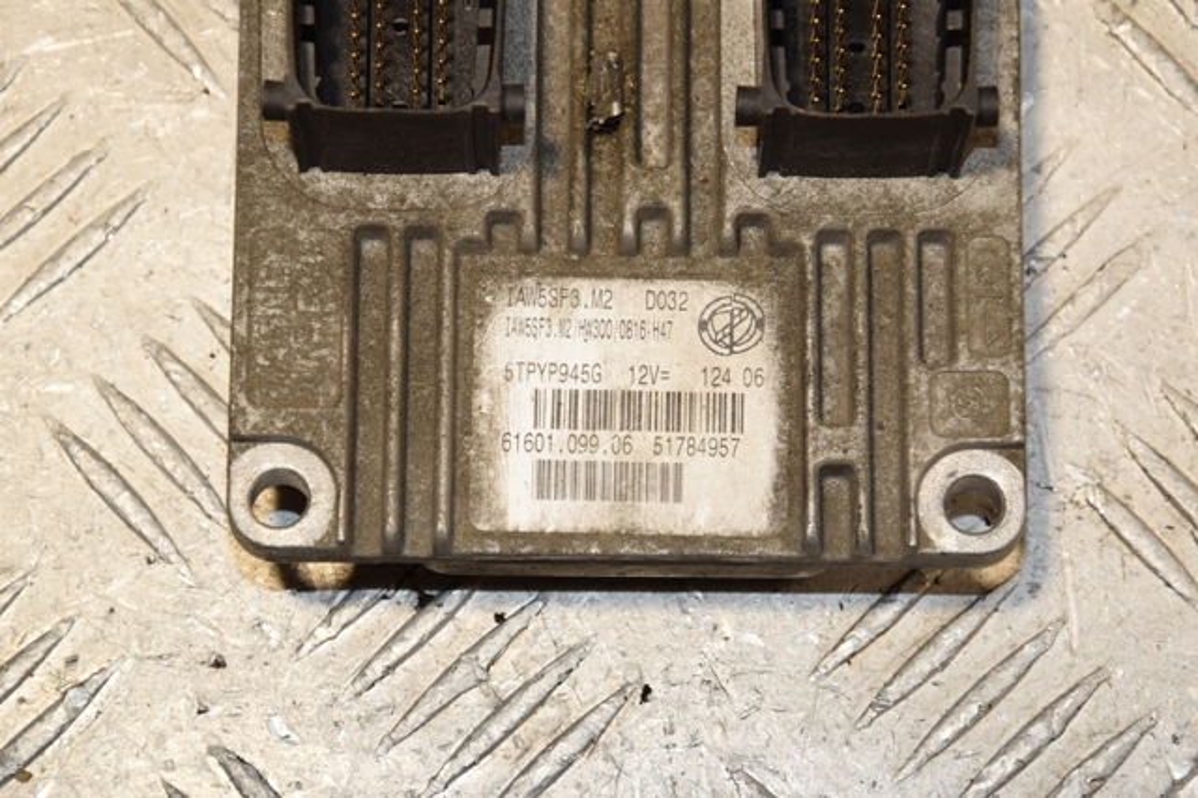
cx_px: 599
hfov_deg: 13.0
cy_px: 399
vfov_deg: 8.7
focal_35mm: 158
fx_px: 5238
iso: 800
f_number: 9
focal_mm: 105
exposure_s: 1/200
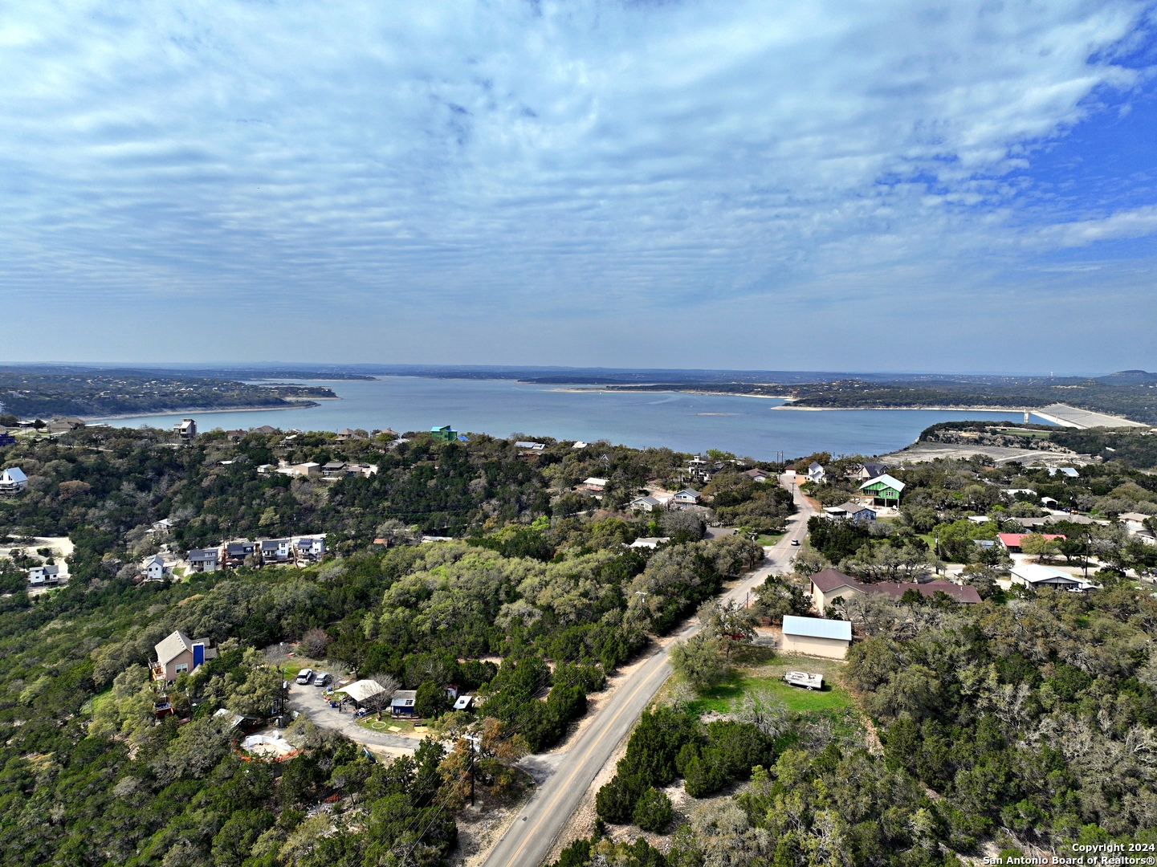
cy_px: 434
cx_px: 578
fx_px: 802
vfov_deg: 56.8
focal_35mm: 24
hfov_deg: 71.6
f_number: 2.8
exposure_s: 1/2500
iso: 130
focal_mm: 12.29
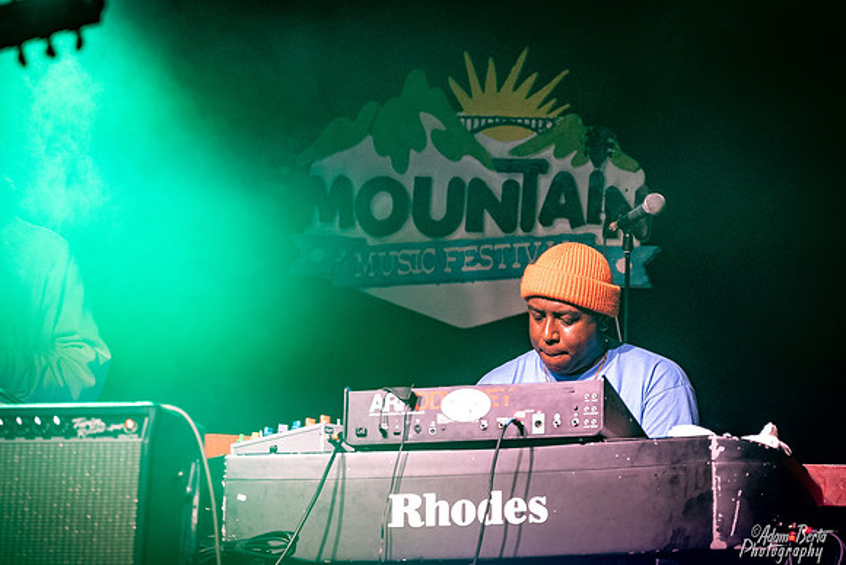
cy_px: 308
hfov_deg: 16.0
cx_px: 442
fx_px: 3006
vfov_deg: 10.7
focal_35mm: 128
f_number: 3.2
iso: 2500
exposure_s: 1/320
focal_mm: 75
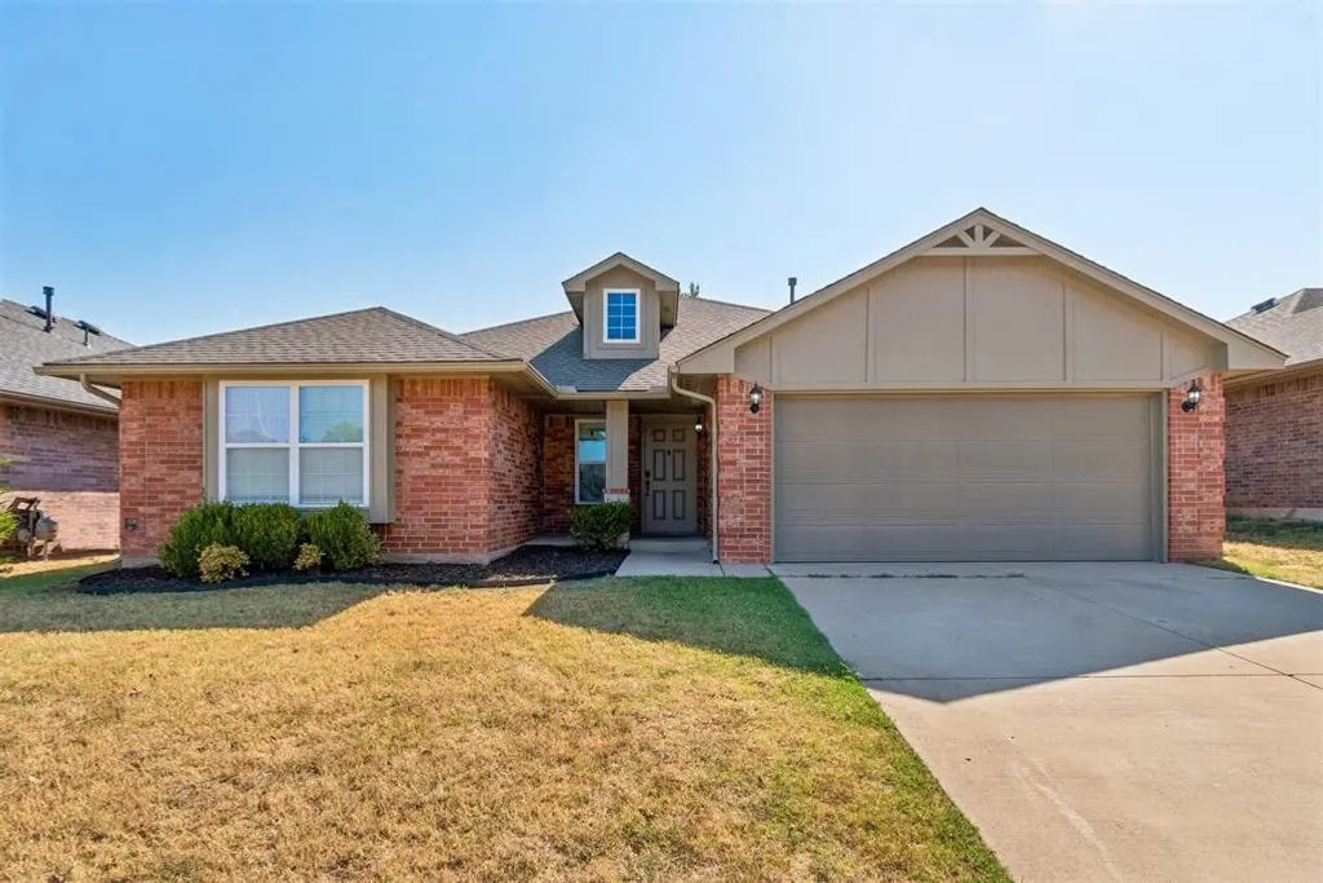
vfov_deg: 67.4
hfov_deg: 90.0
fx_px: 662
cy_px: 442
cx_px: 662
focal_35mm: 18
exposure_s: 1/640
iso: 100
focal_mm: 12
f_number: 9
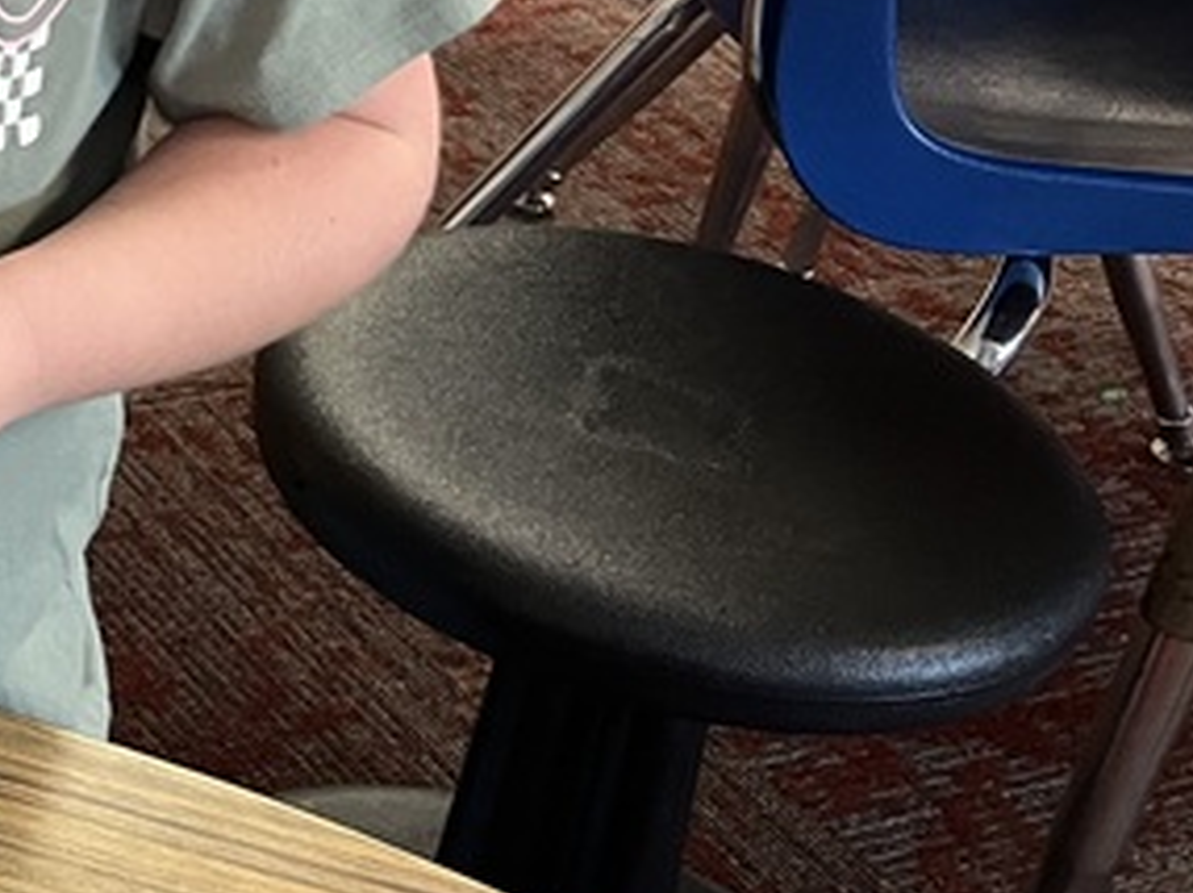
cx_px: -822
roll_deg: -0.9
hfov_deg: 18.0
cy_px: -88
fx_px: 3134
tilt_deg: -26.1
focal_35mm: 91
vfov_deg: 15.8
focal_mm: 5.7
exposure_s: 1/60
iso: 320
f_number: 1.5
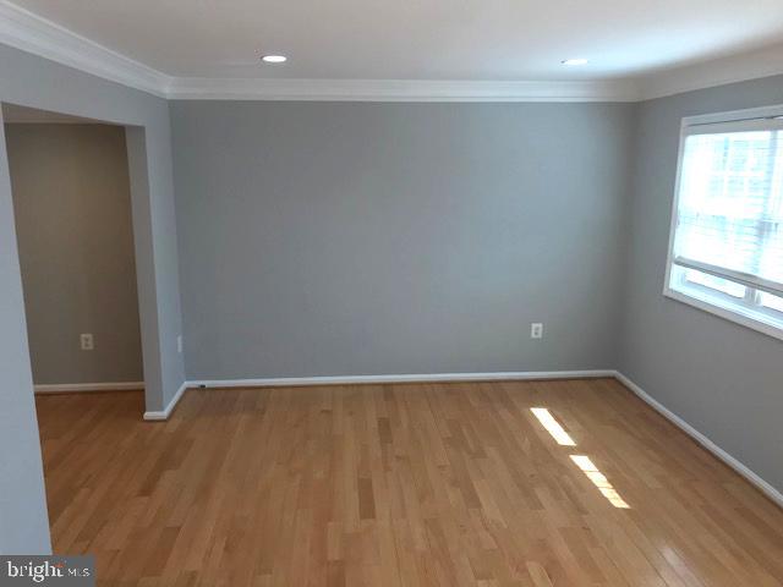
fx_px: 633
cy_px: 294
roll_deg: -0.6
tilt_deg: -11.1
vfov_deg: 49.7
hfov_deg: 63.4
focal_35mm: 28
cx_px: 392
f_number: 1.8
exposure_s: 1/120
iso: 40
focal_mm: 3.99
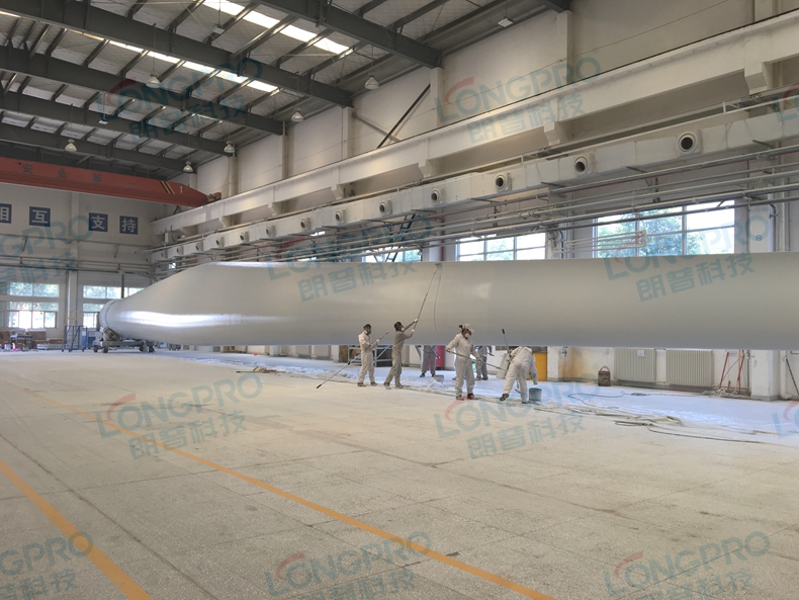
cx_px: 400
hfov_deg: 61.6
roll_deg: -1.1
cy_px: 300
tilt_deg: +2.6
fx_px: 670
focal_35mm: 29
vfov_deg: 48.3
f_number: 2.2
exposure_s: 1/100
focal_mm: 4.15
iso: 32
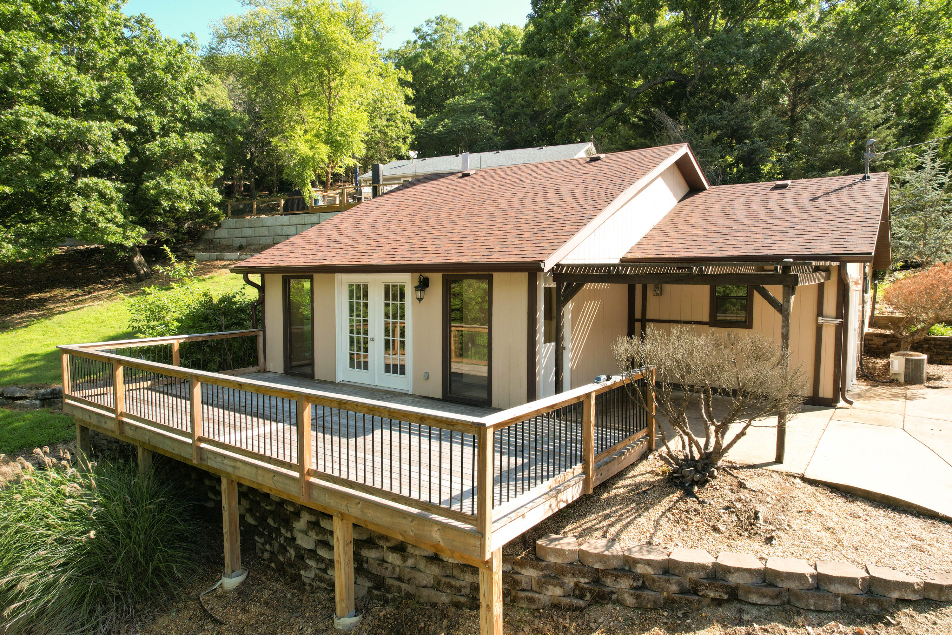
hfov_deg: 78.6
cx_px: 476
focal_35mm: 22
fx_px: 582
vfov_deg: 57.2
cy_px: 318
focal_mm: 8.38
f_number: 2.8
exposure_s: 1/500
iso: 100
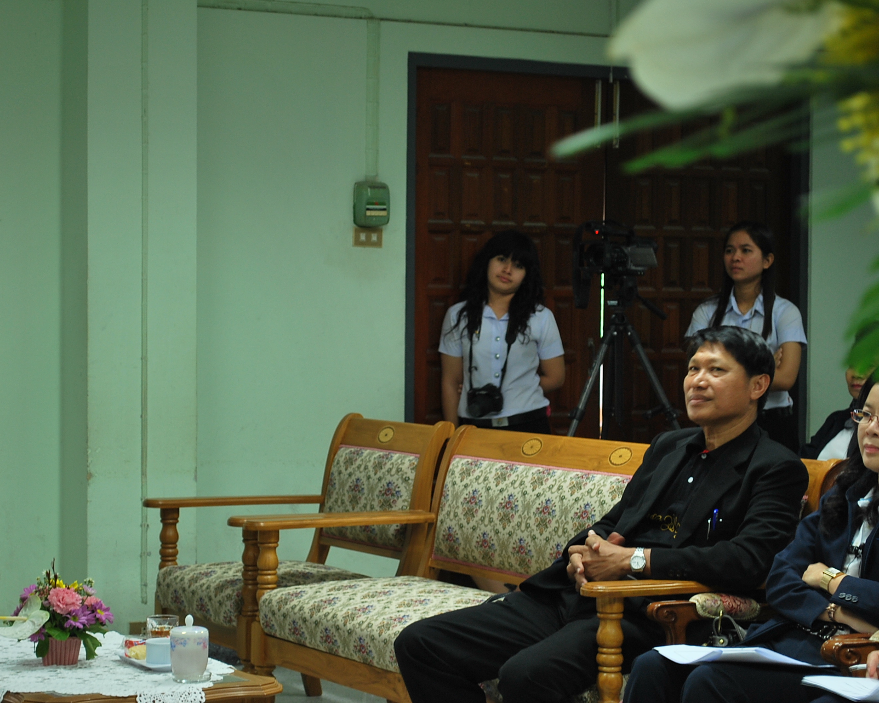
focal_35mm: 94
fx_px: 2434
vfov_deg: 16.4
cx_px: 432
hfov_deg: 20.5
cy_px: 353
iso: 200
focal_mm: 55
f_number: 5.6
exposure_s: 1/6
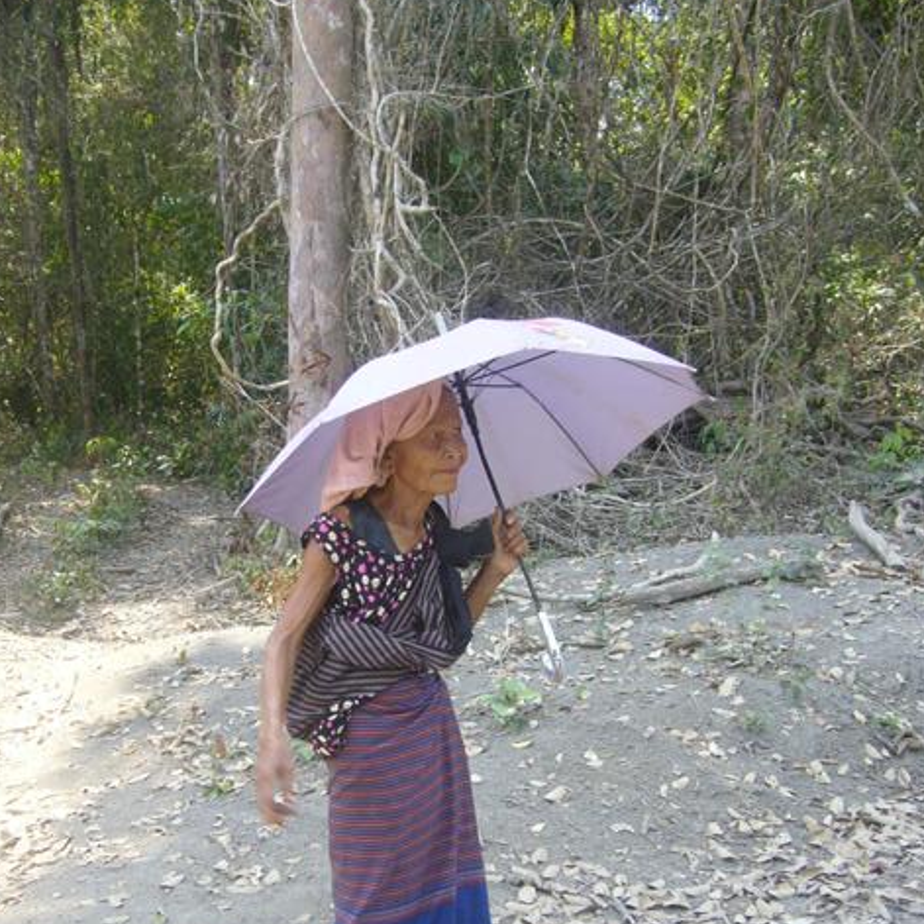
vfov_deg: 39.8
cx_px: 461
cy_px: 569
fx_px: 1268
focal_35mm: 42
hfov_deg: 40.0
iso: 80
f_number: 2.8
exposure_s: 1/125
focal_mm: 5.8
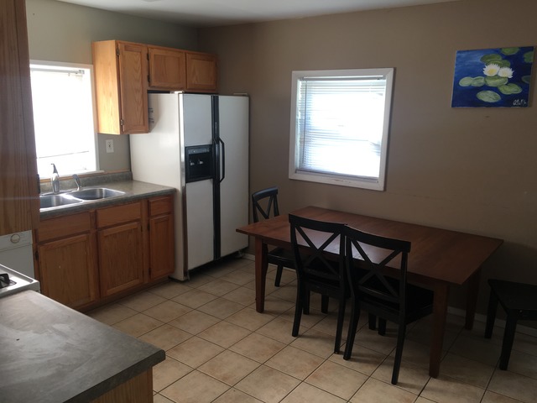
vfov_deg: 48.2
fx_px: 450
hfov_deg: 61.7
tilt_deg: -13.2
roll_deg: -1.0
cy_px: 202
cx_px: 268
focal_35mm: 29
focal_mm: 4.15
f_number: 2.2
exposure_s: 1/40
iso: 25
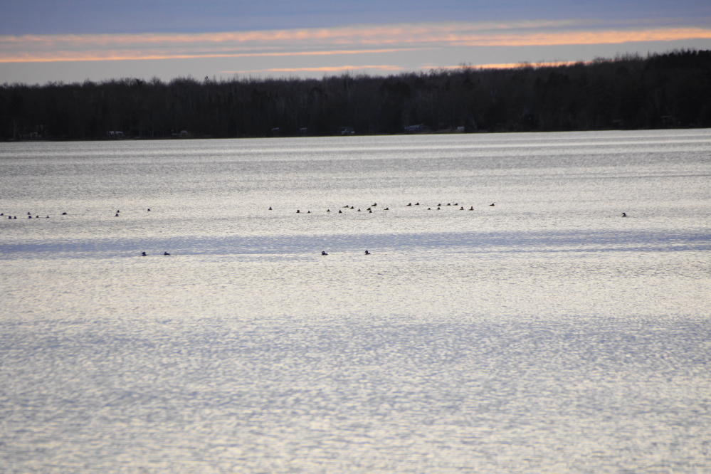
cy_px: 237
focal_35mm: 375
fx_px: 7406
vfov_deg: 3.7
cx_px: 356
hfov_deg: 5.5
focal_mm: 250
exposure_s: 1/400
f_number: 6.3
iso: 160
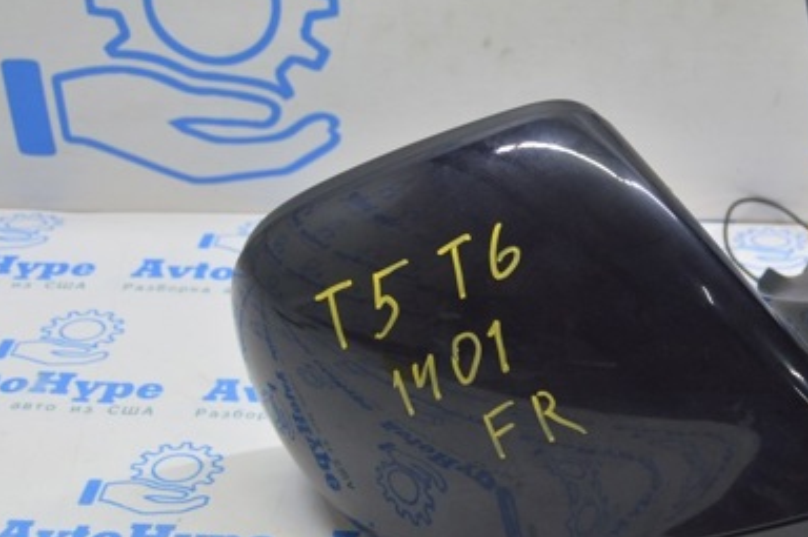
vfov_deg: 17.0
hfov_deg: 25.0
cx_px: 635
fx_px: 1793
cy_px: 252
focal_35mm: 80
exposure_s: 1/20
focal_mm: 32
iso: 400
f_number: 5.6
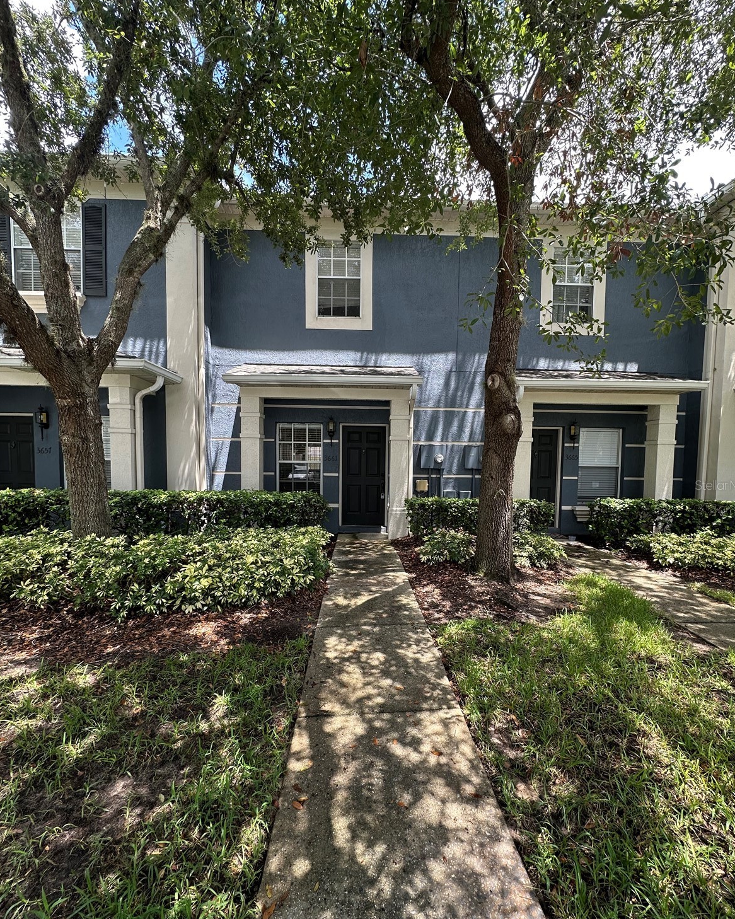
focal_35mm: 15
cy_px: 485
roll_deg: -1.2
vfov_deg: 96.7
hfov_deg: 84.0
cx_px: 376
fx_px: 408
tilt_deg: -2.2
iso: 40
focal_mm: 2.22
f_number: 2.2
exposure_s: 1/163
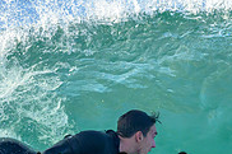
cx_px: 82
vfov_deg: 0.4
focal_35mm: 3152
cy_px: 104
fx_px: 20294
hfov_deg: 0.7
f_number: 6.3
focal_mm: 800
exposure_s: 1/2000
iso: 900
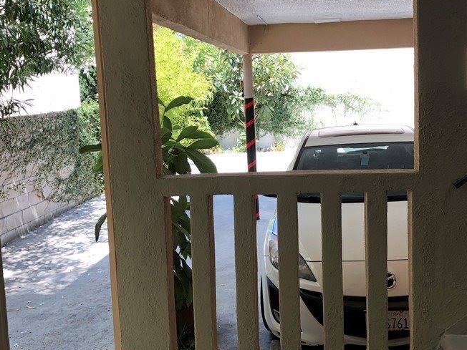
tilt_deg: -6.6
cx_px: 297
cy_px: 157
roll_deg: +2.0
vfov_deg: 32.8
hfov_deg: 42.6
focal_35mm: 44
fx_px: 594
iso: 32
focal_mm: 4
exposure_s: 1/120
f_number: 1.8
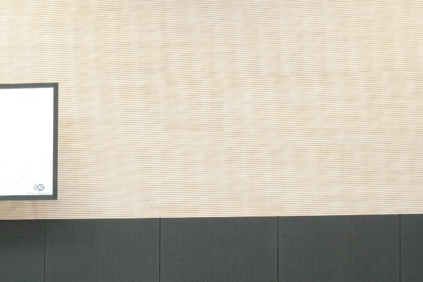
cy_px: 301
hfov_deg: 10.0
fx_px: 2396
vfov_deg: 6.7
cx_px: -21
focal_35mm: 204
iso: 3200
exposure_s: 1/80
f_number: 6.3
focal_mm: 55
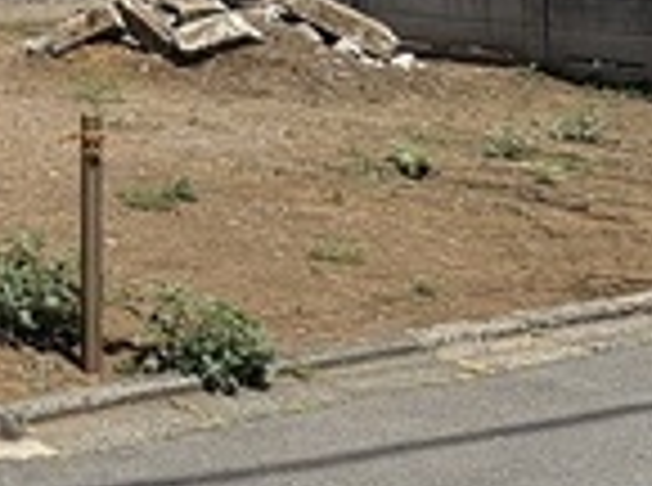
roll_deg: +1.4
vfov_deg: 21.3
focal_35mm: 62
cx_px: -382
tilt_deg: +2.7
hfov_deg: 23.4
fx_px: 1165
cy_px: -144
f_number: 2.2
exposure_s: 1/2415
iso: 50
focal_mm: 2.22
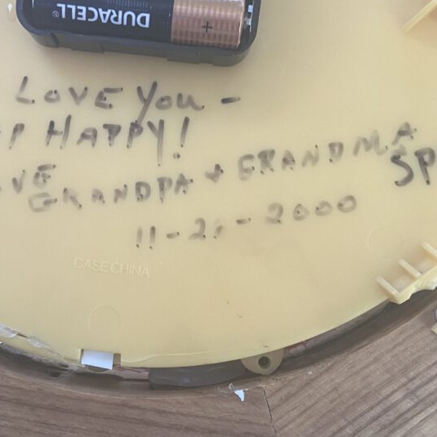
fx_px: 628
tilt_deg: -36.4
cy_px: 233
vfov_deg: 38.3
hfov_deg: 38.1
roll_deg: +2.1
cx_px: 163
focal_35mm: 44
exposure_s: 1/83
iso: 125
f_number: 1.8
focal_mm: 4.25
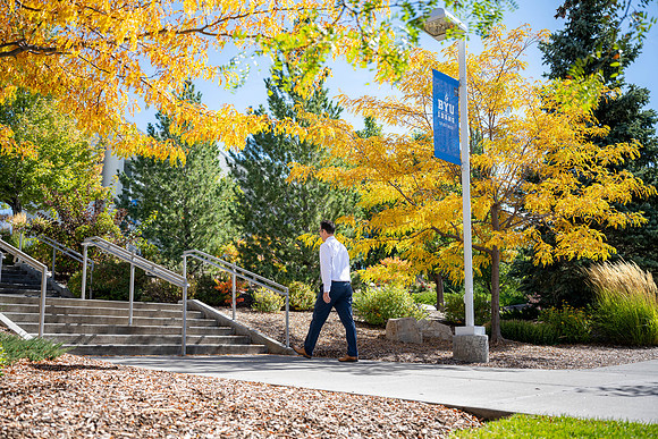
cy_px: 220
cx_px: 329
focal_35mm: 37
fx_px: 680
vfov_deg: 35.8
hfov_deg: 51.7
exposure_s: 1/800
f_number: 2.8
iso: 100
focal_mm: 36
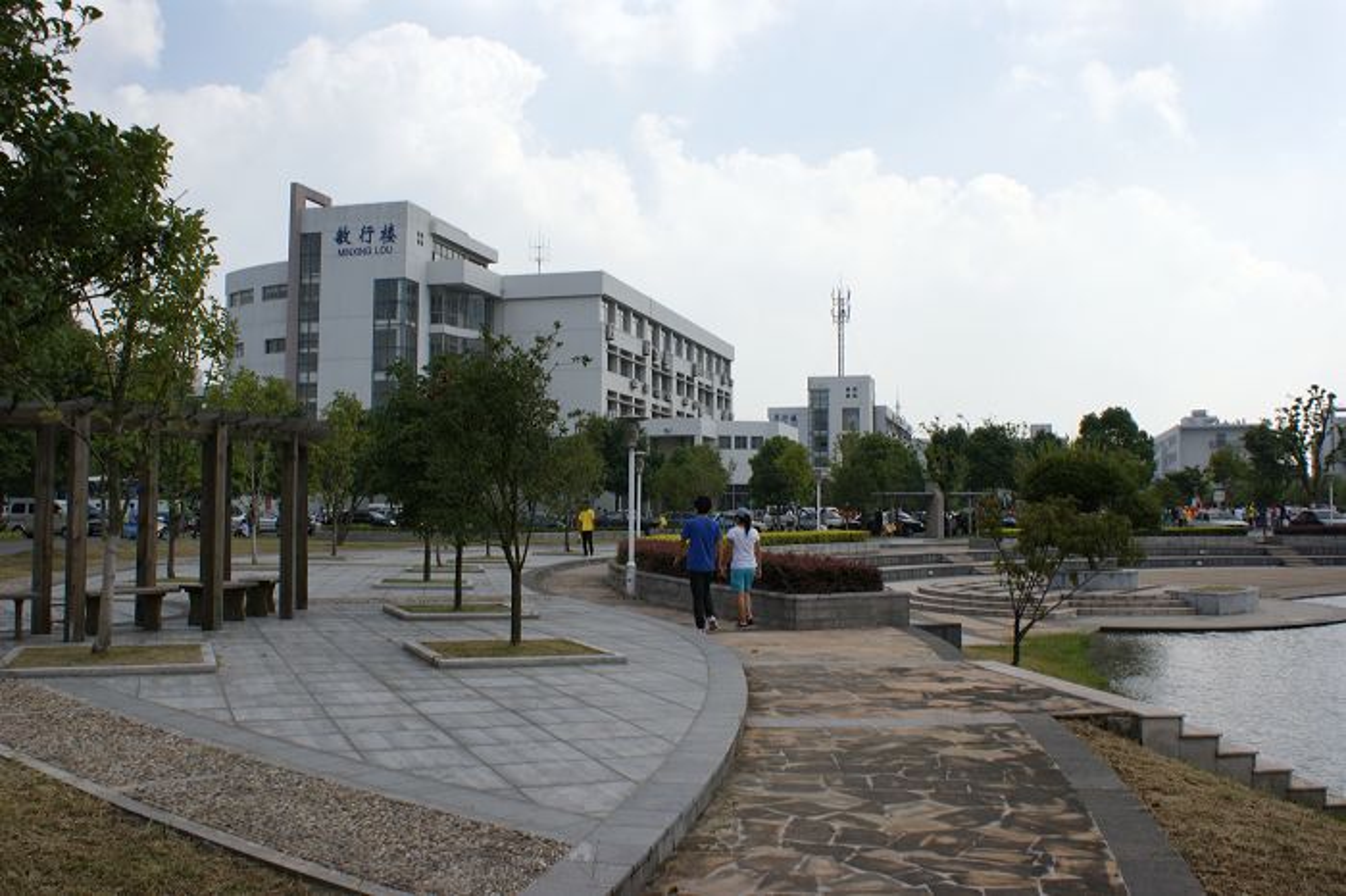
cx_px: 673
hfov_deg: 57.2
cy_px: 448
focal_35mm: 33
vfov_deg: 39.9
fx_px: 1233
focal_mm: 22
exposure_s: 1/160
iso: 100
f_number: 10
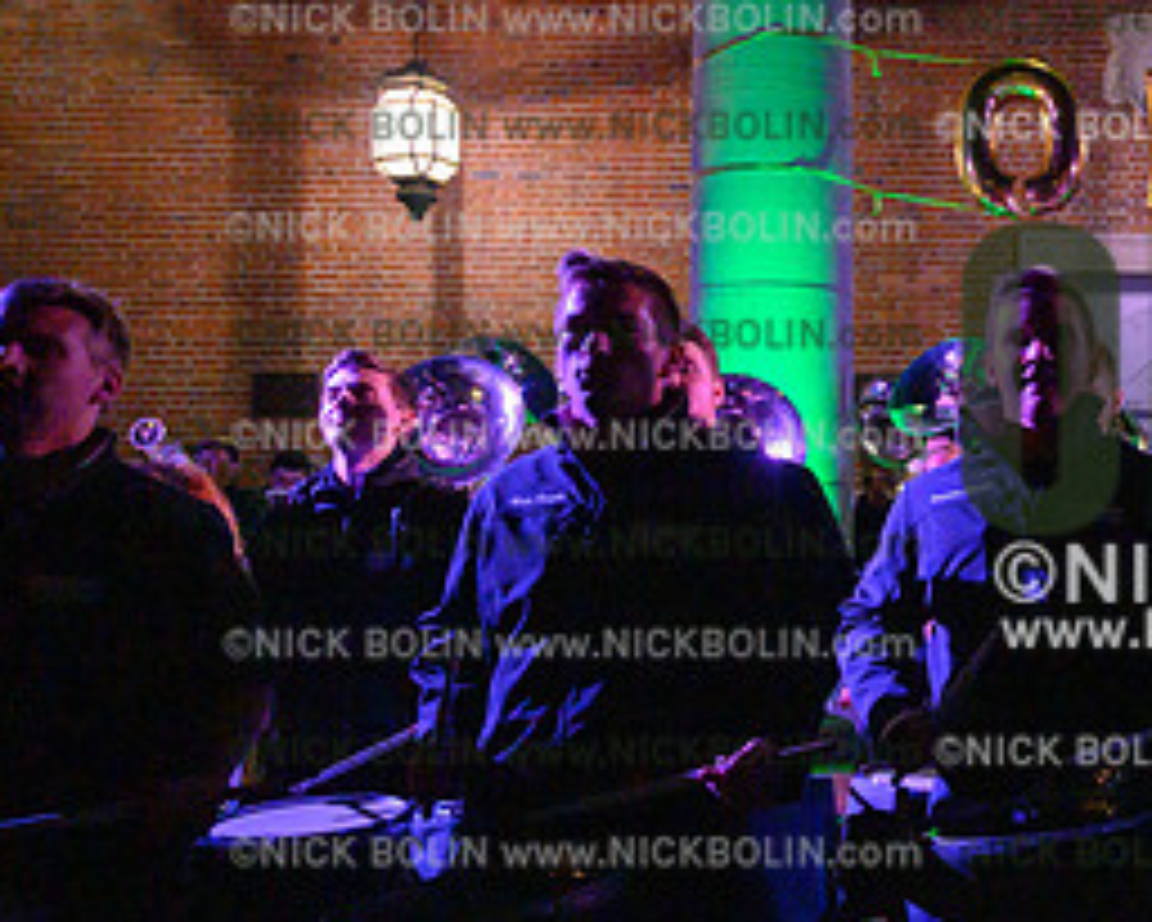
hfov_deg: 32.2
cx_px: 1278
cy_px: 439
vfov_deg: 29.7
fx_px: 1739
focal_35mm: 51
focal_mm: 24
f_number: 4
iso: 12800
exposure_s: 1/500
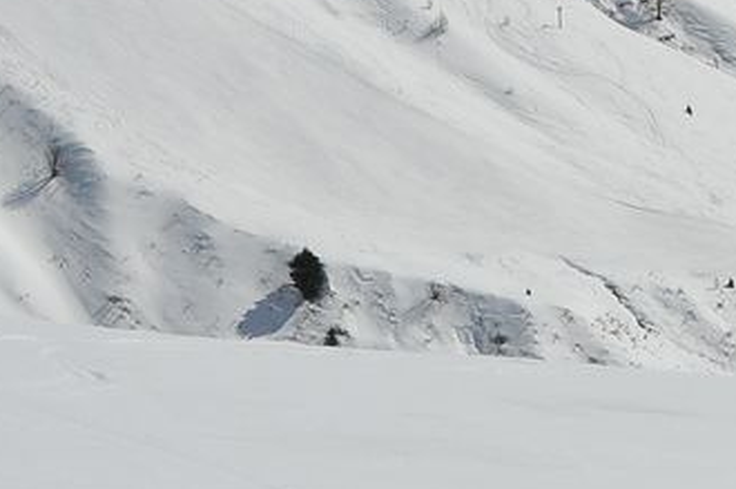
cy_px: -240
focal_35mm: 131
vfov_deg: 10.1
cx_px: 877
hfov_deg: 15.1
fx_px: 2674
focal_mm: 18
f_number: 8
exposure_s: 1/2000
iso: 200
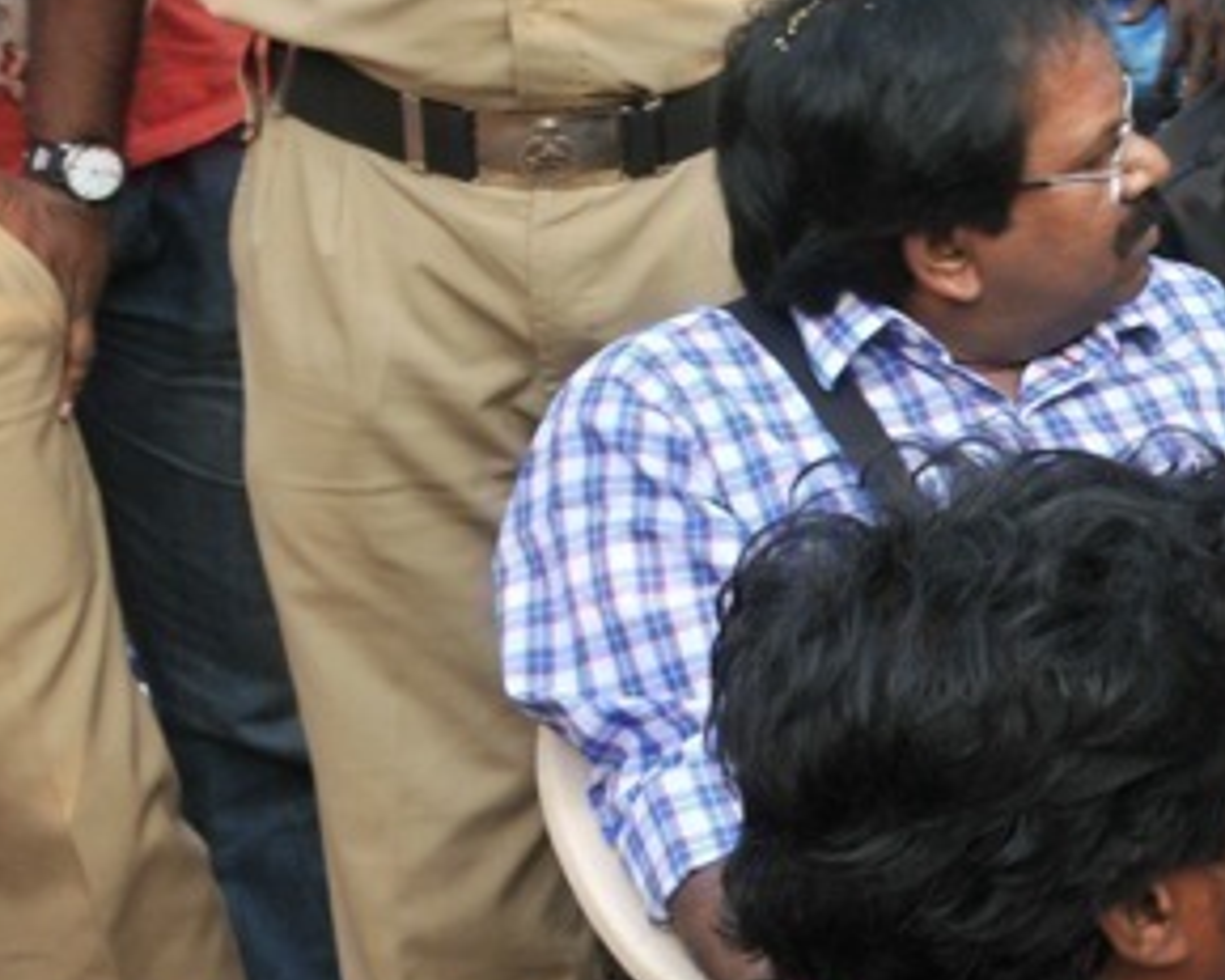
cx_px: 2526
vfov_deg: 11.0
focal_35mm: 140
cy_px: 350
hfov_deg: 12.1
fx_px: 5074
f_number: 7.1
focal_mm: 24
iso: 250
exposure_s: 1/125
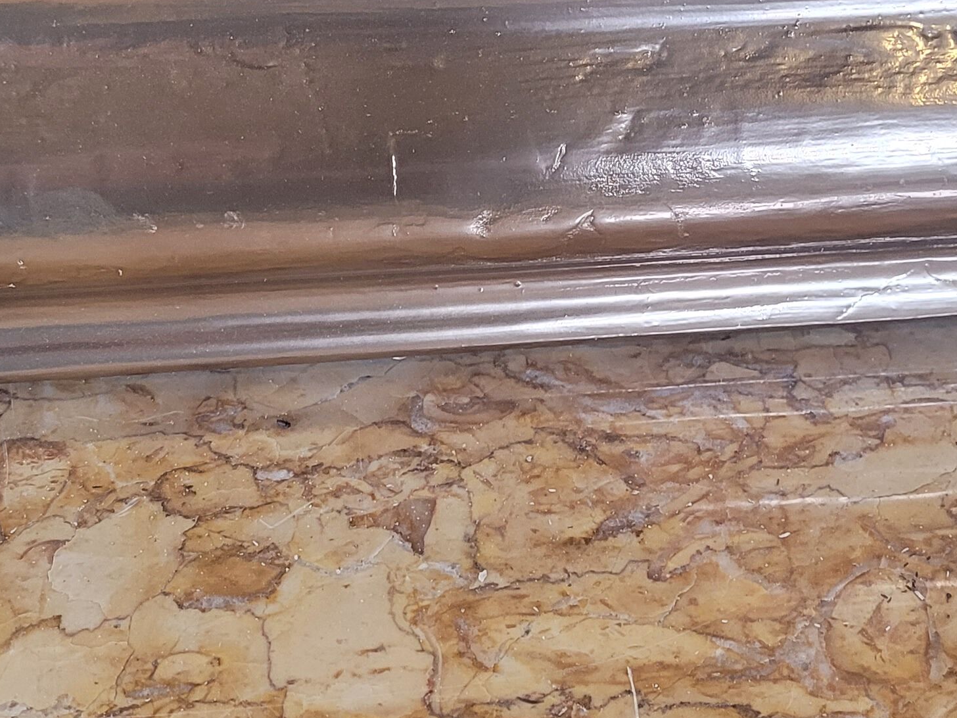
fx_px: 1991
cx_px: 478
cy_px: 378
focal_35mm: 72
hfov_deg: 27.0
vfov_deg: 20.4
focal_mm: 5.4
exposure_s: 1/50
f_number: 1.8
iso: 320
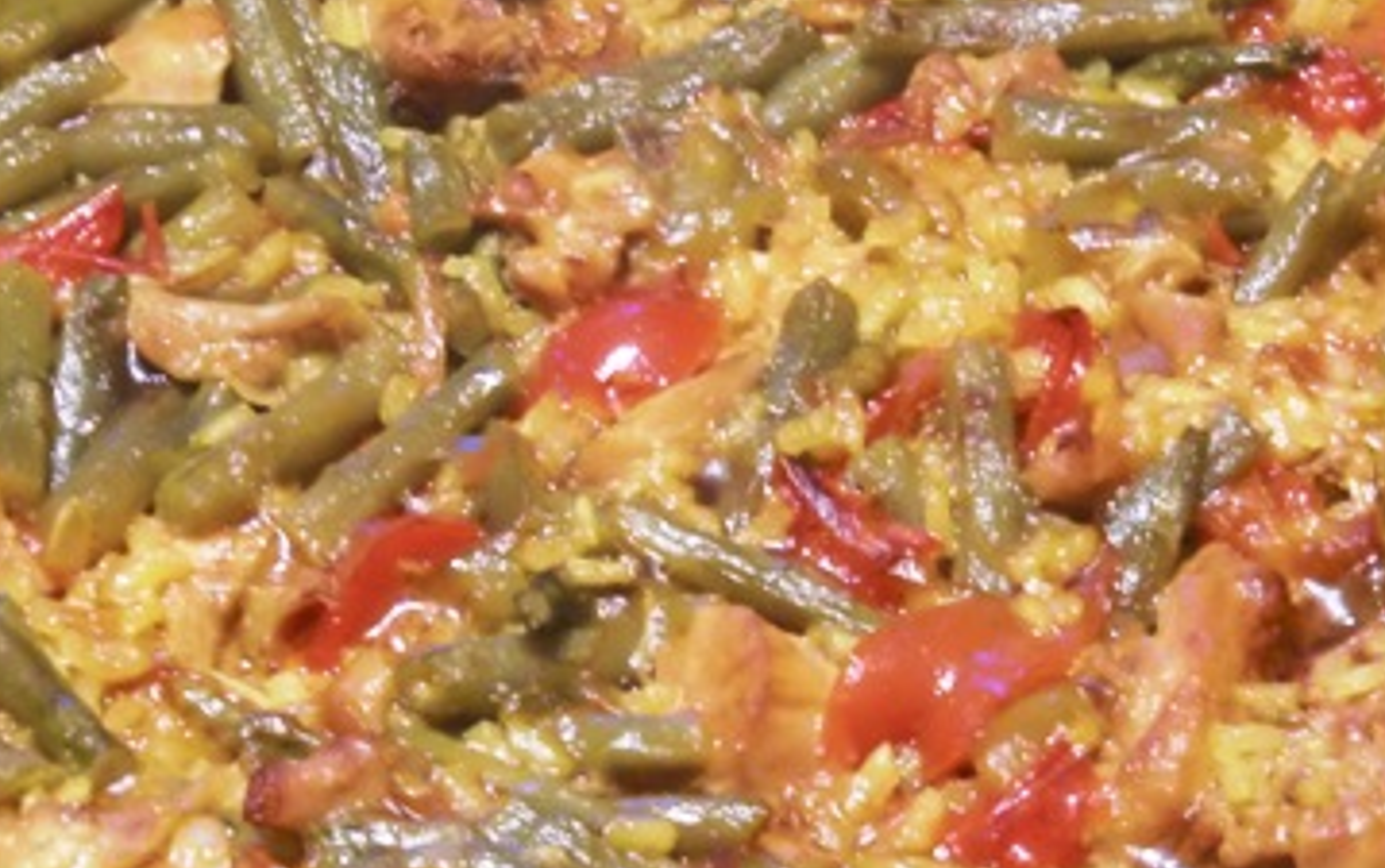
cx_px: 926
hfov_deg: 12.4
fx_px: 6346
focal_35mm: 168
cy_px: 328
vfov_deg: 7.8
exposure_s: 1/8
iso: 400
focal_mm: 16
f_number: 4.8
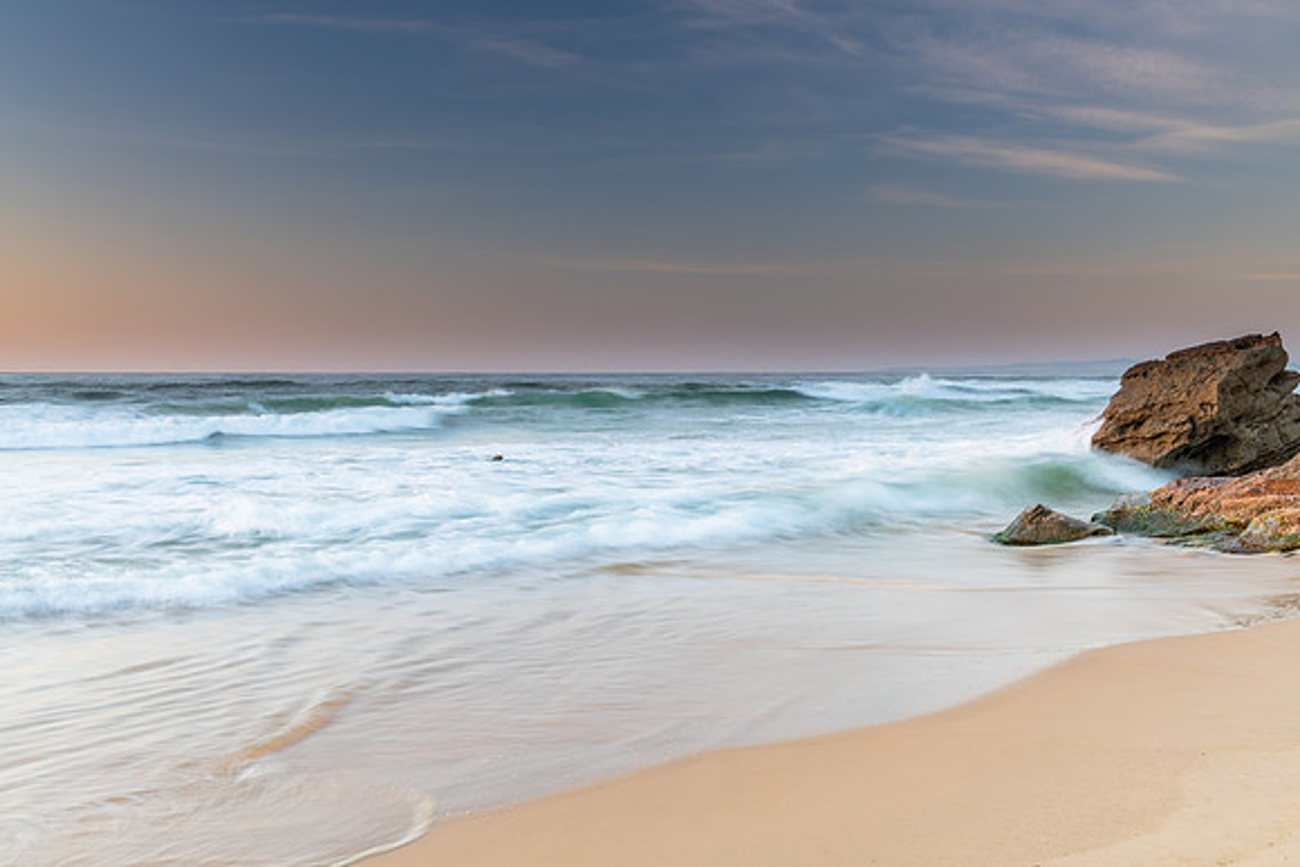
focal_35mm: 34
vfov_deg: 39.0
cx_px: 628
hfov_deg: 55.9
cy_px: 434
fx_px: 1225
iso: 31
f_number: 8
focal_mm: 32
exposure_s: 1/2
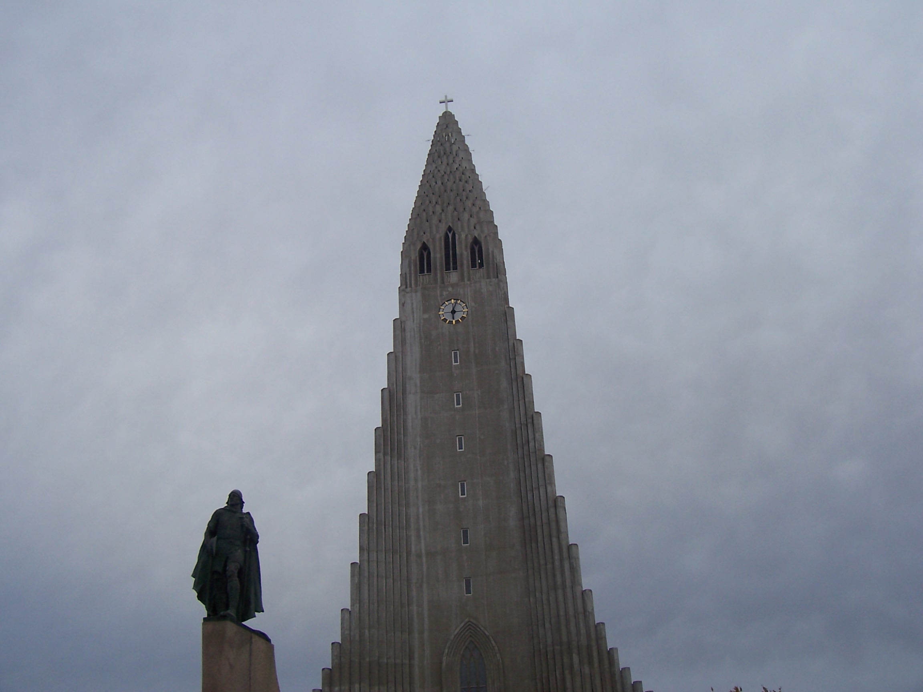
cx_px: 462
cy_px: 346
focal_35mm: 34
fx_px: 907
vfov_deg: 41.8
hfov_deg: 54.0
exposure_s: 1/125
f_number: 5.6
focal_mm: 5.6
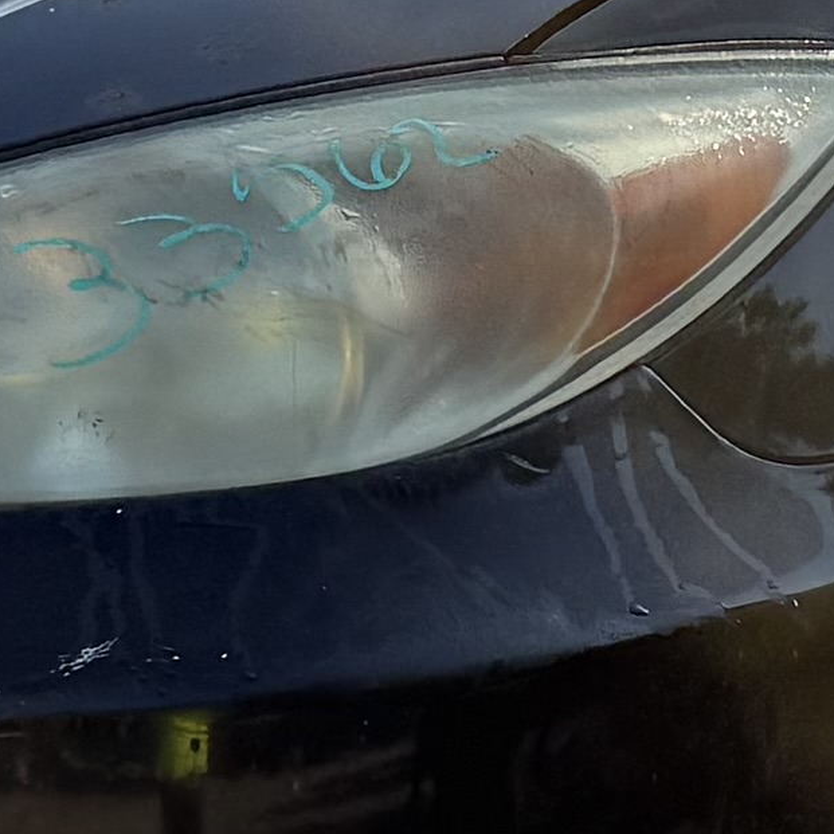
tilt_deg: -5.3
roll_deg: -2.2
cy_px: 251
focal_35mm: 195
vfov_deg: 9.0
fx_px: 5315
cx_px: 755
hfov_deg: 8.9
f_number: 1.78
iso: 80
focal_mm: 6.76
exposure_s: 1/2525
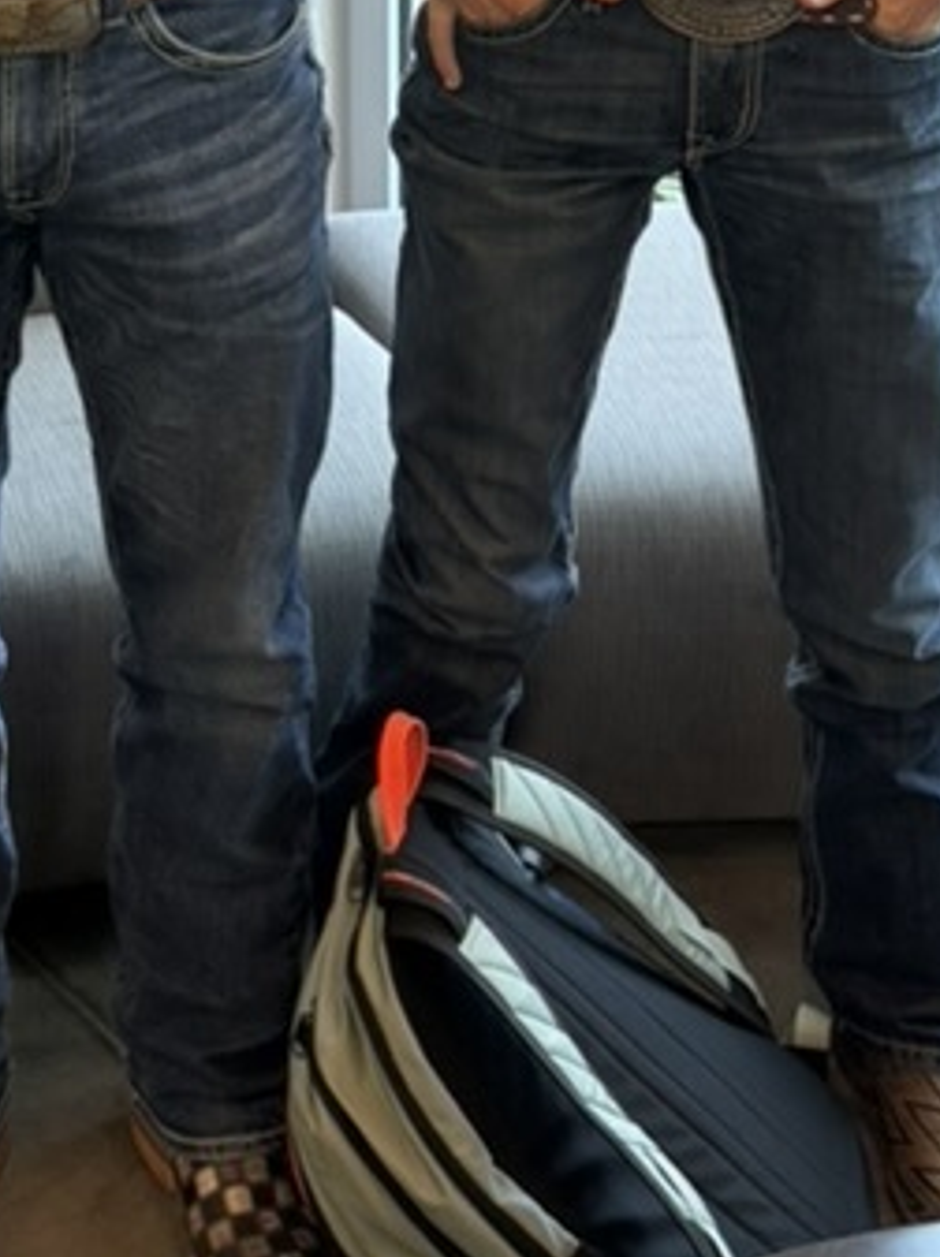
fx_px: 2648
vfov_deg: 24.6
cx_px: 11
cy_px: -172
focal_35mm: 73
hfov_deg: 19.6
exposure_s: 1/121
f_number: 1.78
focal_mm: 6.76
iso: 160
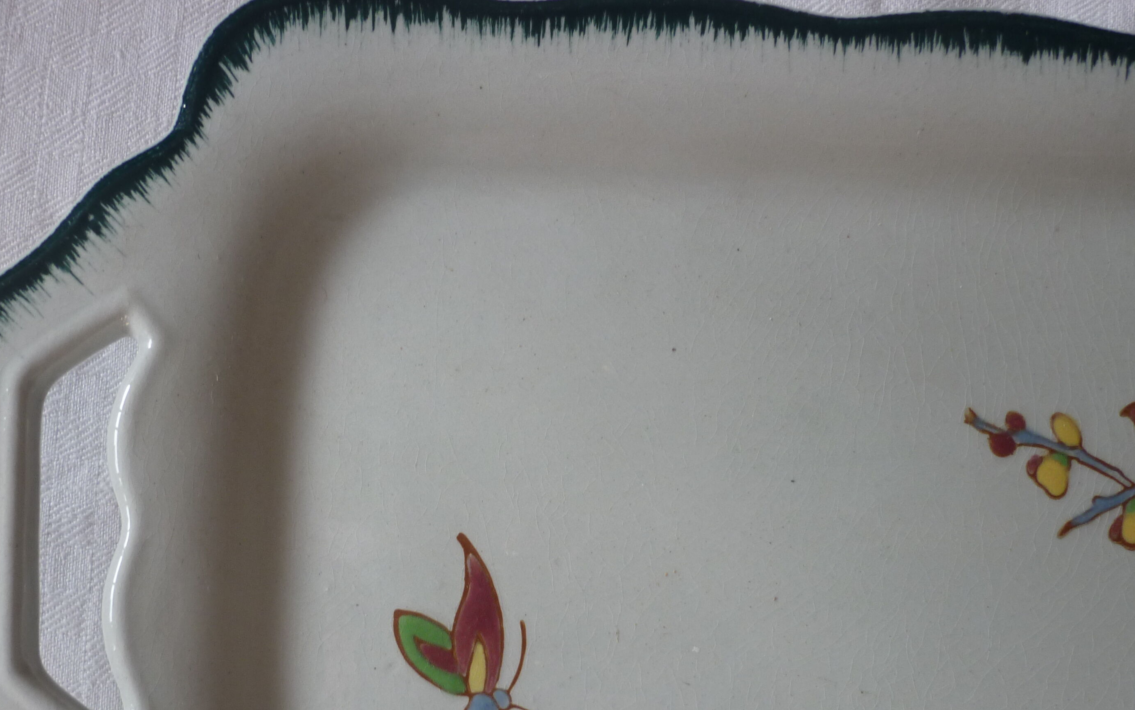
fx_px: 1423
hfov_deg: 43.5
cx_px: 531
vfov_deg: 27.6
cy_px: 530
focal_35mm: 46
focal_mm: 5.5
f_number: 2.8
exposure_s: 1/50
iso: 80
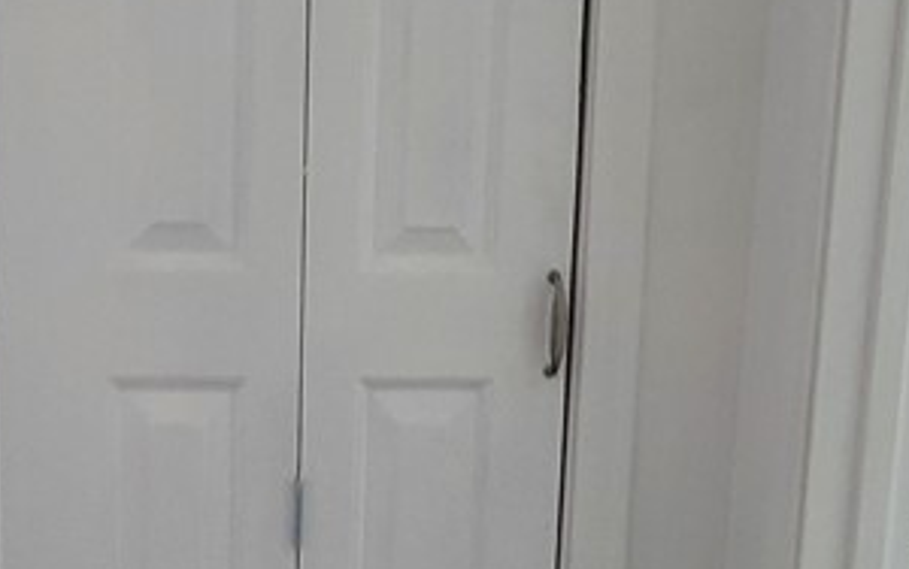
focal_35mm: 47
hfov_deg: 42.5
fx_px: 1165
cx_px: 397
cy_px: 297
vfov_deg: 27.5
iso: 160
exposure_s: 1/60
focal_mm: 2.2
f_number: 2.2
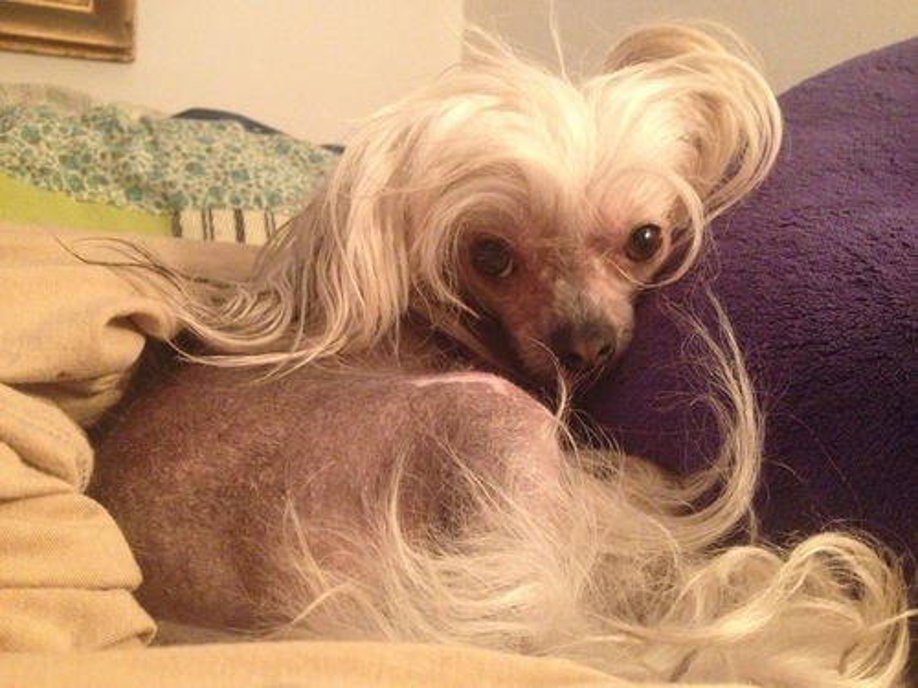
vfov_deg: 40.7
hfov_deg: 52.6
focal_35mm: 35
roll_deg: -3.3
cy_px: 344
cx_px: 459
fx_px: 928
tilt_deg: -8.3
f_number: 2.4
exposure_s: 1/15
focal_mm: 4.28
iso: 640
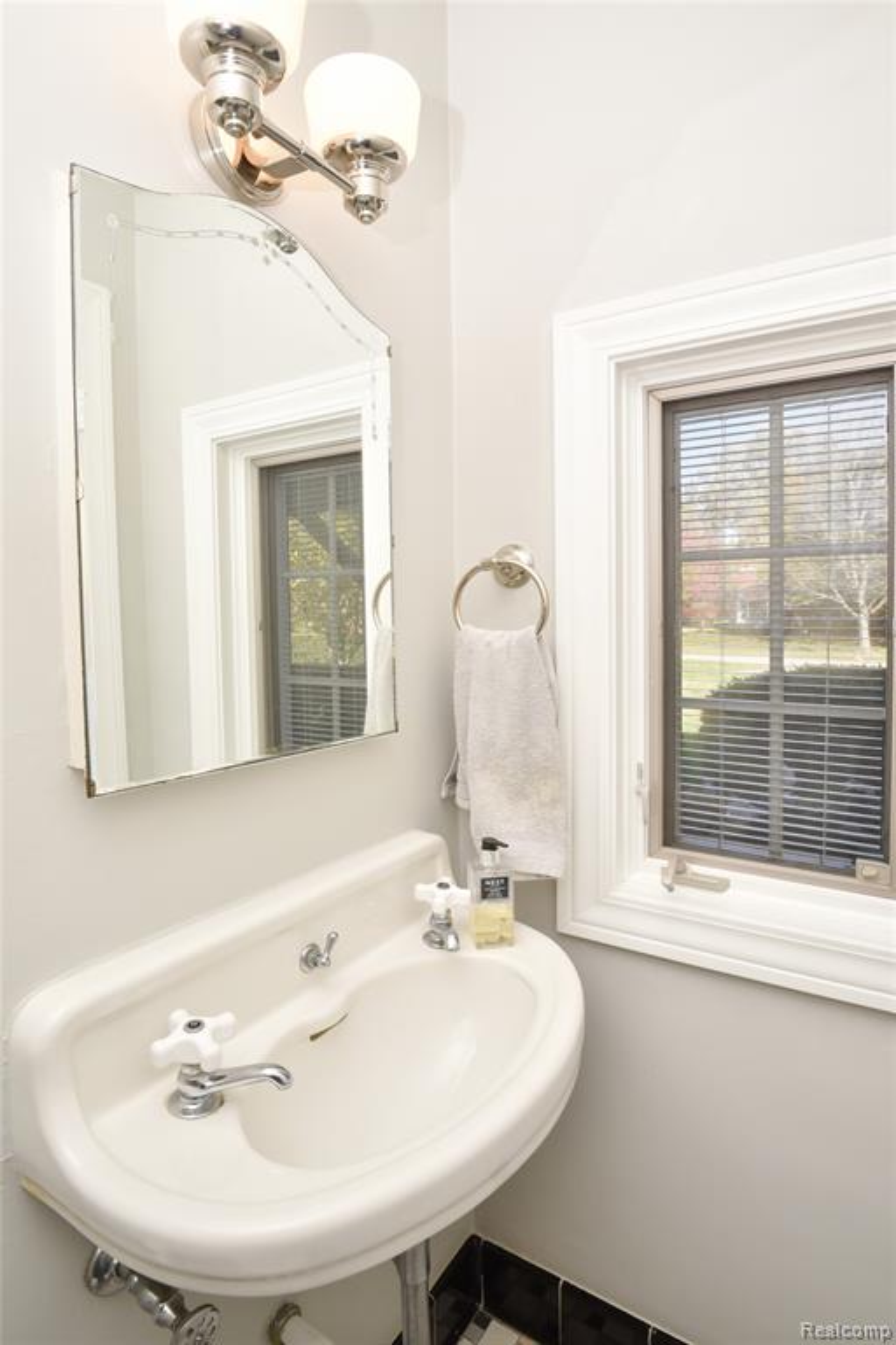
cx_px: 448
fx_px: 635
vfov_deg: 93.3
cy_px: 672
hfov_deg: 70.4
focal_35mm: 17
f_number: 16
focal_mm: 17
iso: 640
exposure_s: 1/60
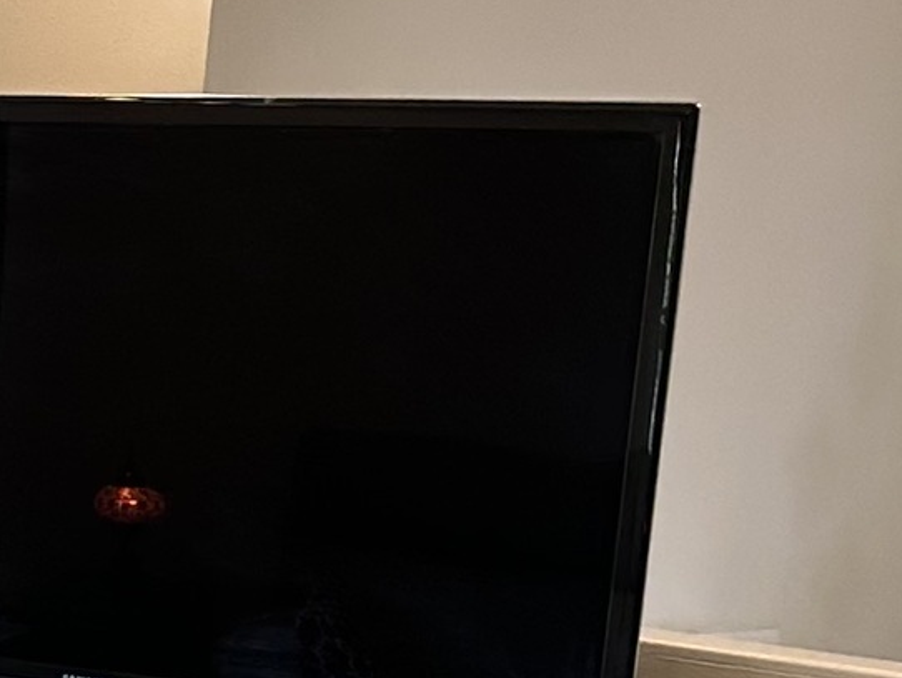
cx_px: -1025
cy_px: 761
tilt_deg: -8.8
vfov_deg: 10.8
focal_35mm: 136
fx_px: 3545
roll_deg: -3.0
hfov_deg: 12.4
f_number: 1.78
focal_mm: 6.86
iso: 125
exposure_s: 1/120
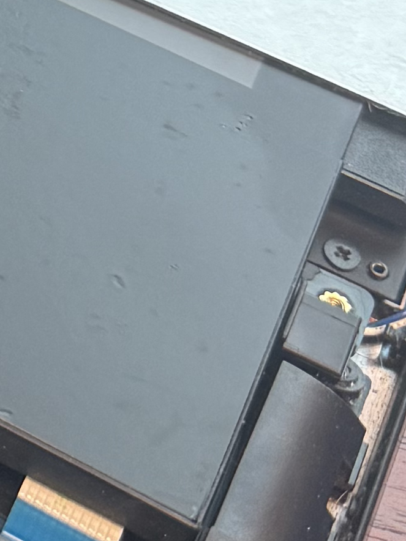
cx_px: -873
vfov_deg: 11.7
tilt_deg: -43.1
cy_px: -461
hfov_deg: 8.0
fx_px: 2424
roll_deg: +1.9
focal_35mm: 155
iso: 100
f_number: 1.78
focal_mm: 6.76
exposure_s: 1/60
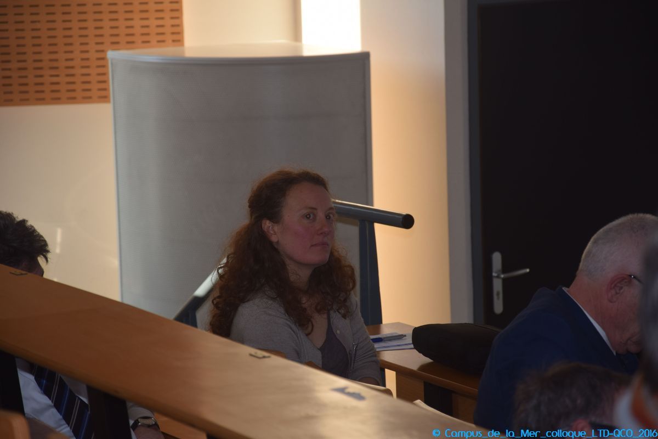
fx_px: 2879
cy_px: 220
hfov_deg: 13.0
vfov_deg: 8.7
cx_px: 329
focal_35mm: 158
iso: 180
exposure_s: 1/125
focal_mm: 105
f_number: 5.6
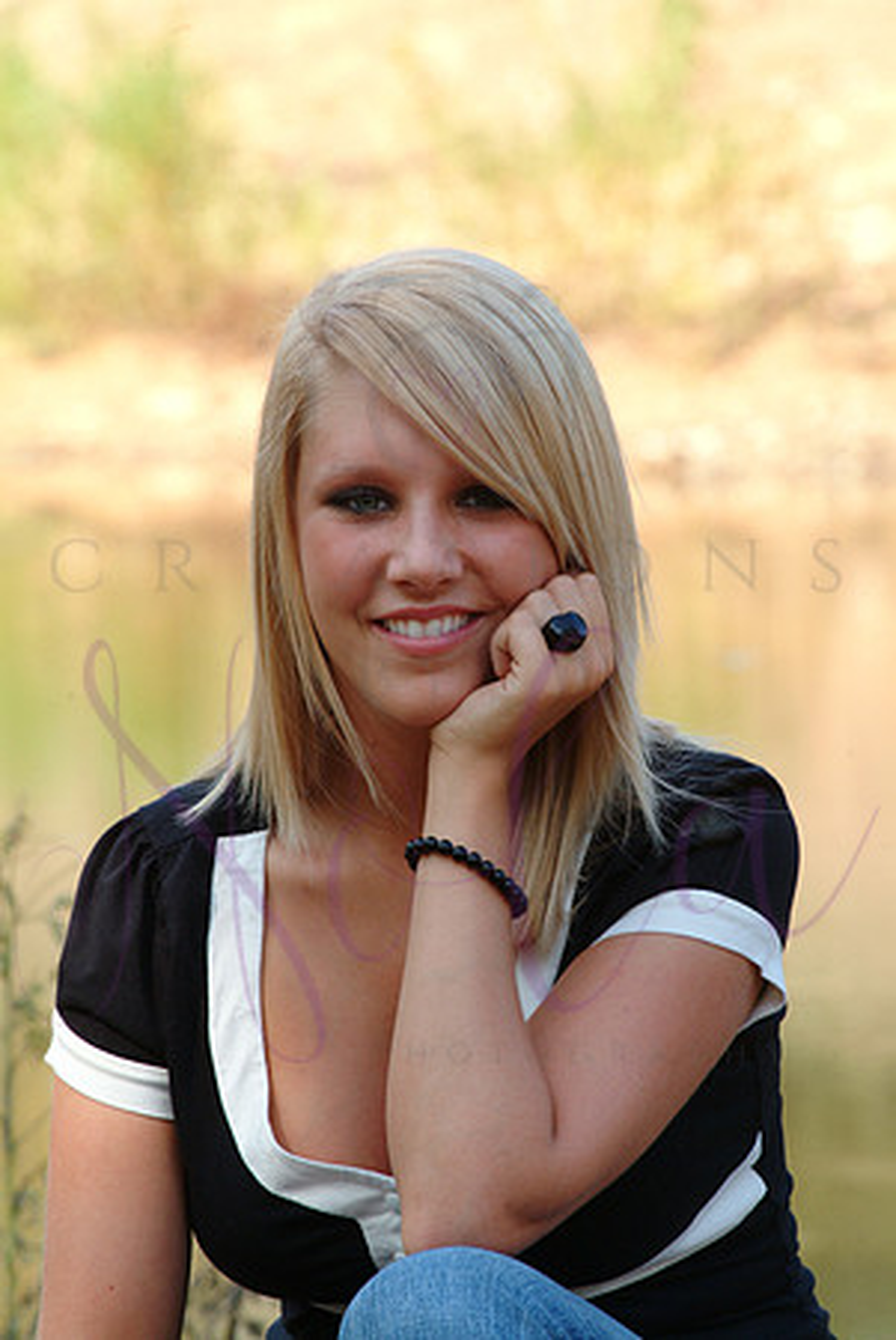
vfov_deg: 8.9
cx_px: 448
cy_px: 670
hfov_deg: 6.0
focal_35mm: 231
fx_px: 8604
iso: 400
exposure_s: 1/125
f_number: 9.5
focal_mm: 154
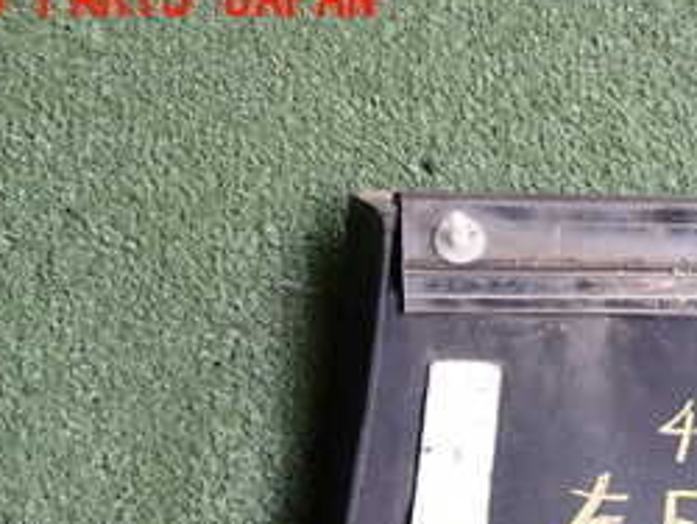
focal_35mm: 72
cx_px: 705
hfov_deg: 25.6
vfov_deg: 19.5
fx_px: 1451
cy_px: 591
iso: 200
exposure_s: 1/80
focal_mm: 5.4
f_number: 2.3
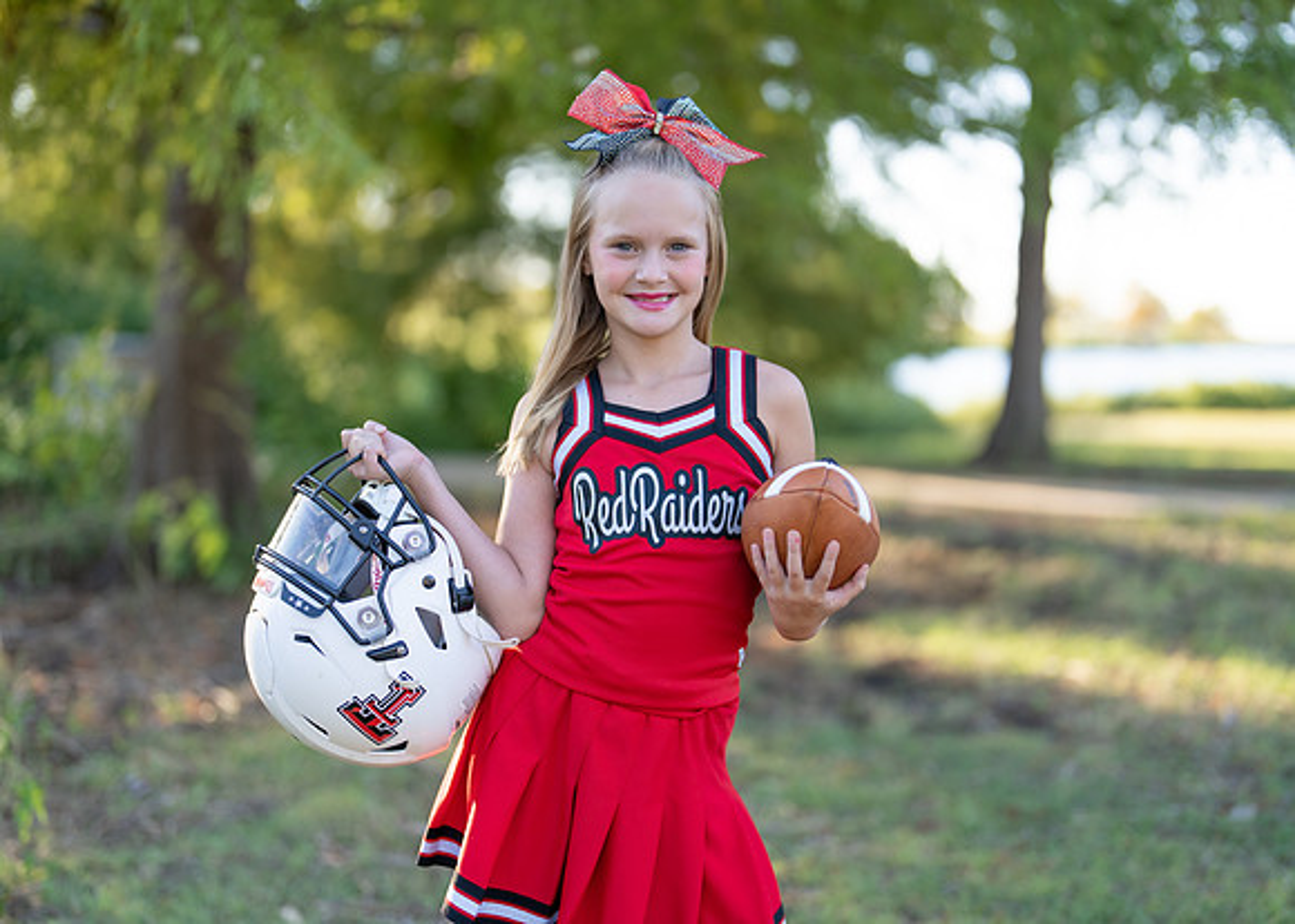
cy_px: 462
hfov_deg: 36.9
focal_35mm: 53
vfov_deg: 26.8
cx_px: 648
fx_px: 1940
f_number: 1.2
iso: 100
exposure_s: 1/1000
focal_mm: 50
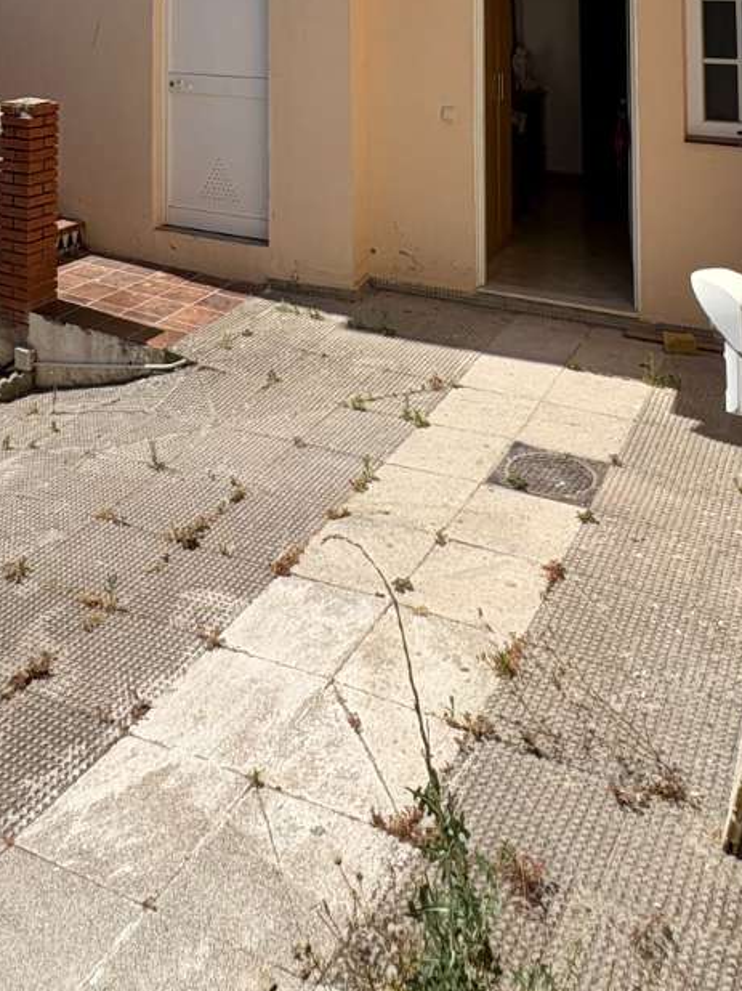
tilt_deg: +3.5
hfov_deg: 41.2
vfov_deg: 43.5
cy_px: -64
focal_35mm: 34
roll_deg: -0.1
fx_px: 972
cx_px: 249
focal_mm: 2.22
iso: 50
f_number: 2.2
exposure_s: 1/2985
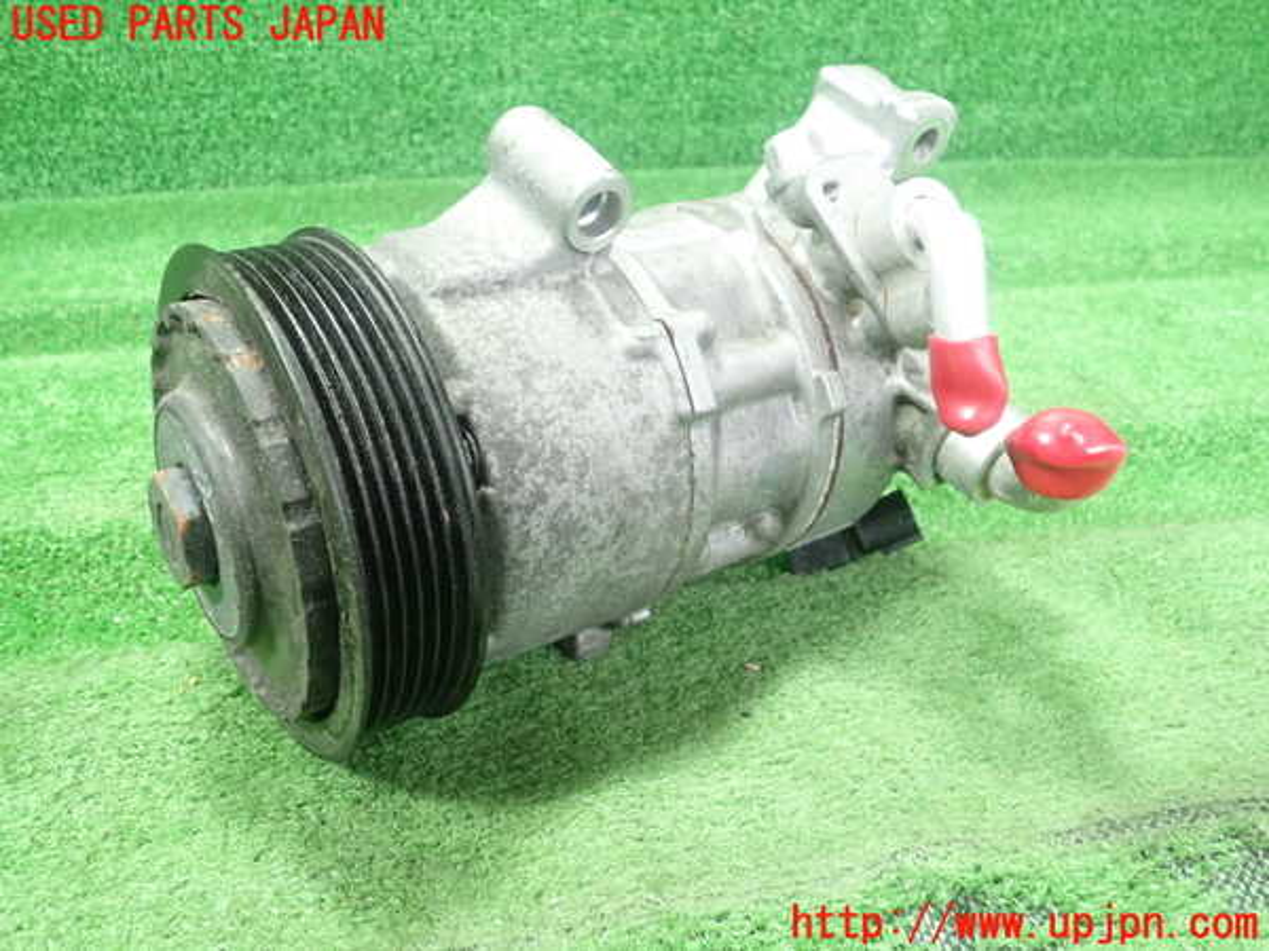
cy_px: 476
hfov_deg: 60.0
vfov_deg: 46.8
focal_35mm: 30
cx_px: 634
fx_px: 1100
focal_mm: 5.5
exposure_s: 1/80
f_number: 2.3
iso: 800
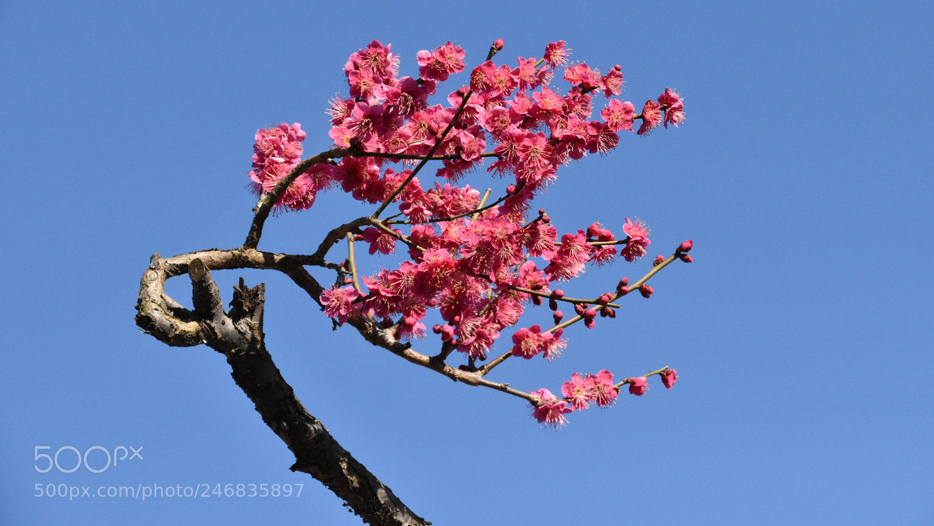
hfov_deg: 10.5
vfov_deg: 5.9
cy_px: 224
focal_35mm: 205
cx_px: 466
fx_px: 5078
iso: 4000
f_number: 13
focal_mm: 130
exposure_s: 1/3200
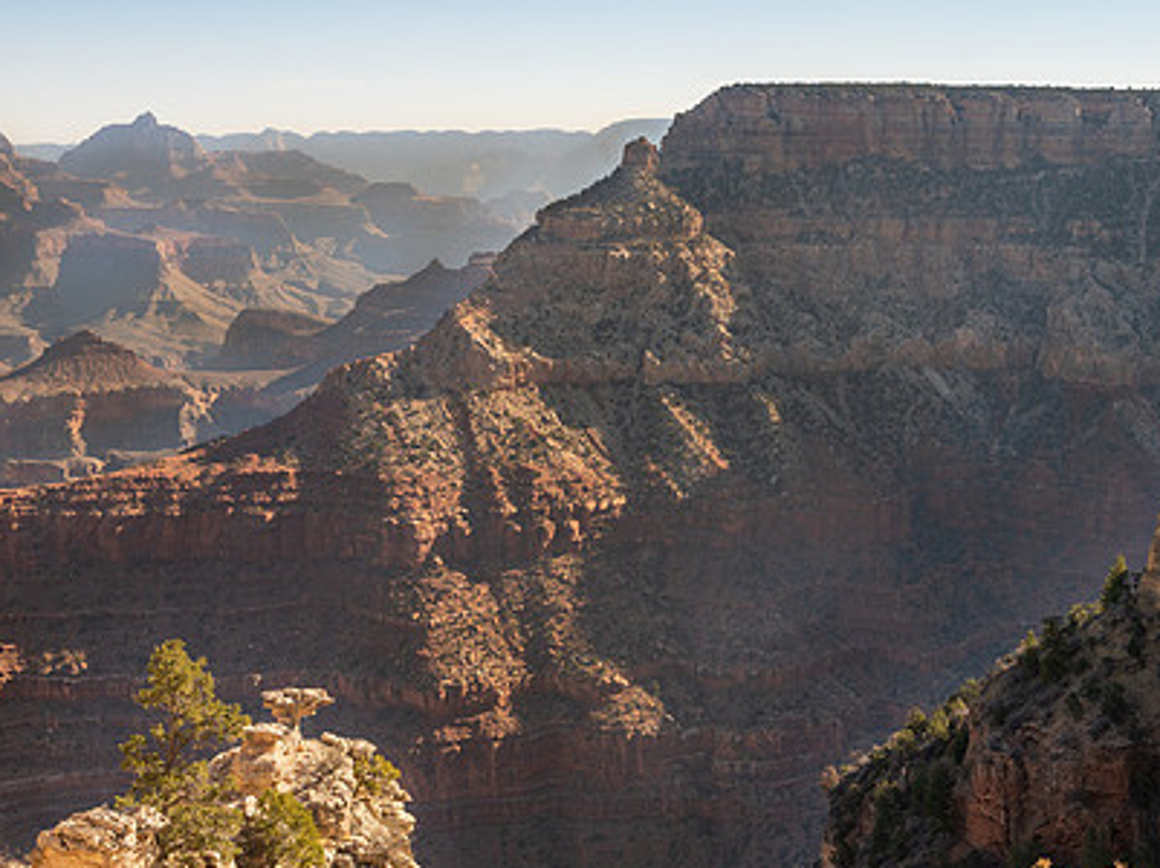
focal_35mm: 51
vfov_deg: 28.5
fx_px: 1708
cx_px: 454
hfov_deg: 37.4
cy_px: 425
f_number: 8
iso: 400
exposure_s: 1/1250
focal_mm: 36
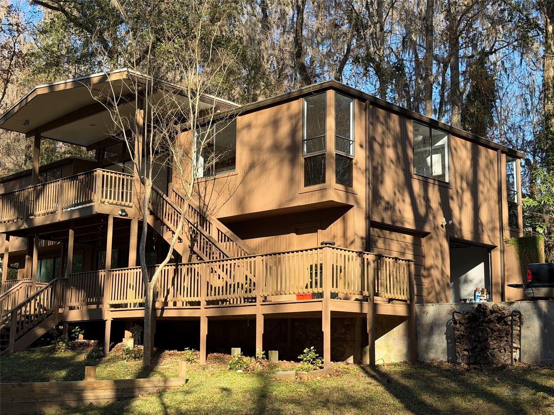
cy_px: 208
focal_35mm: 48
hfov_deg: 39.7
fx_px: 768
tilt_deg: +10.7
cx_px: 277
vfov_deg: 30.3
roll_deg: +0.0
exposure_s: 1/1403
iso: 64
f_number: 1.78
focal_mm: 6.76
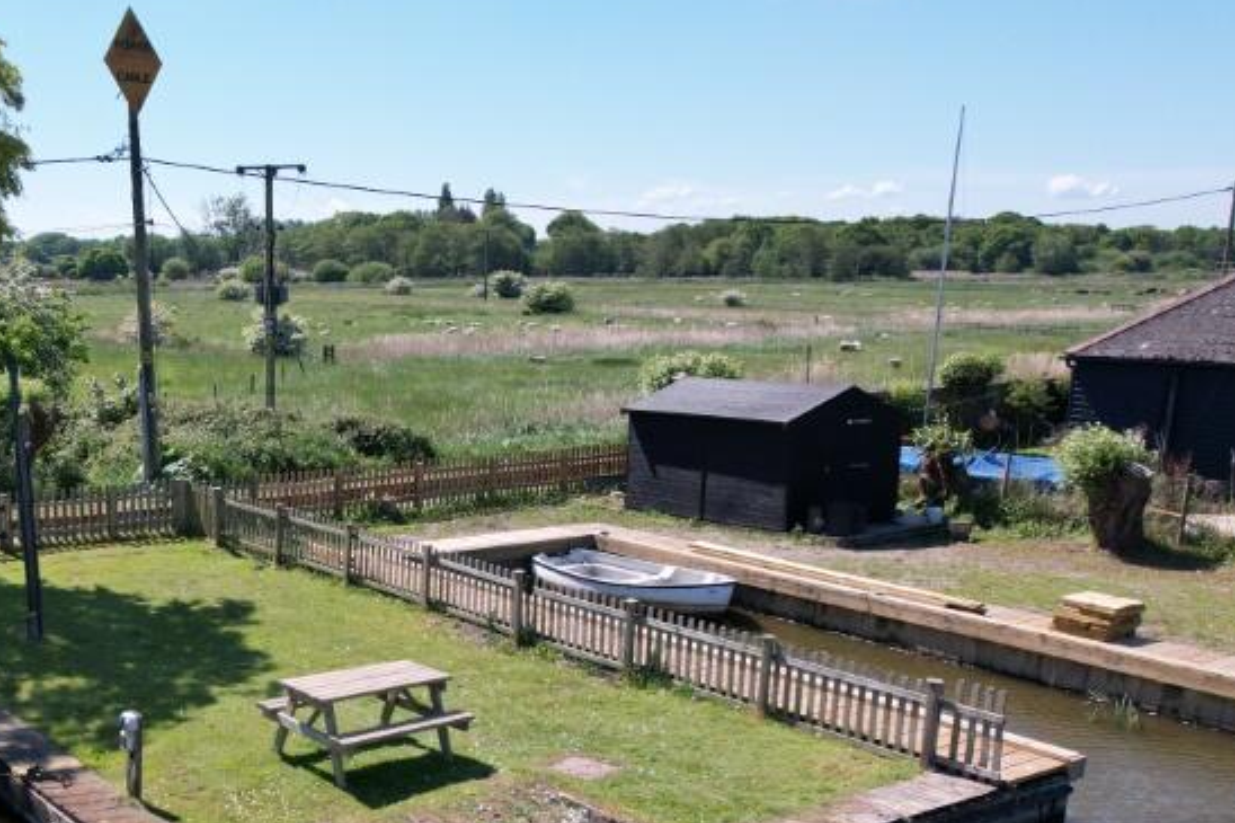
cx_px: 221
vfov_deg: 32.1
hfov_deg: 44.7
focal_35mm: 41
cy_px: 599
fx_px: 1406
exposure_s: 1/100
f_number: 2.8
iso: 110
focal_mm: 8.38
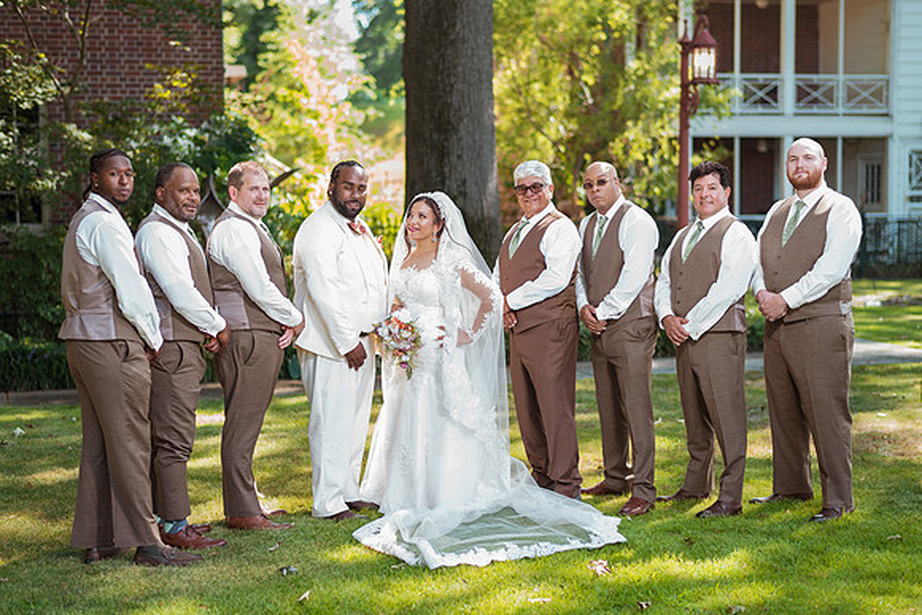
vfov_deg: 23.4
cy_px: 308
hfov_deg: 34.5
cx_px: 461
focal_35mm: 58
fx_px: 1486
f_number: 2
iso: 50
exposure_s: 1/200
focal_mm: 58
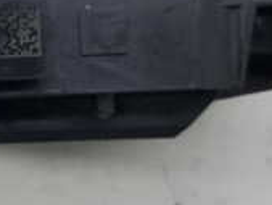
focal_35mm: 102
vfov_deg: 14.5
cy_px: 54
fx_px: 802
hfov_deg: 18.4
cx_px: -43
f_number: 1.8
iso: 50
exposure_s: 1/50
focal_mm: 4
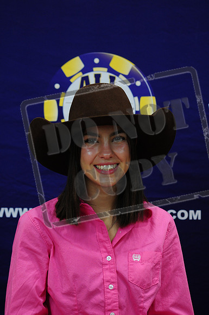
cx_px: 104
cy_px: 158
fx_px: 1074
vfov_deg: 16.7
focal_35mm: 123
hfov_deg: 11.1
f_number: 4
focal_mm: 82
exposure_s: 1/125
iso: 640
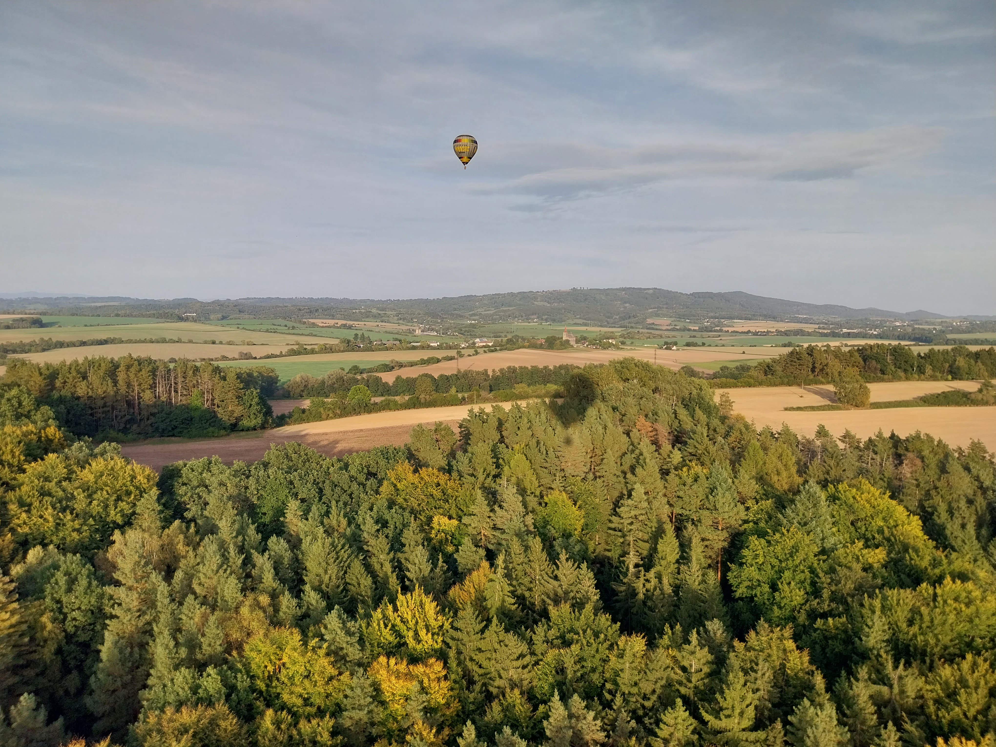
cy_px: 374
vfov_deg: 53.1
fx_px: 748
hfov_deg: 67.3
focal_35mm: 26
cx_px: 498
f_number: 1.8
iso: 25
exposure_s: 1/383
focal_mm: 4
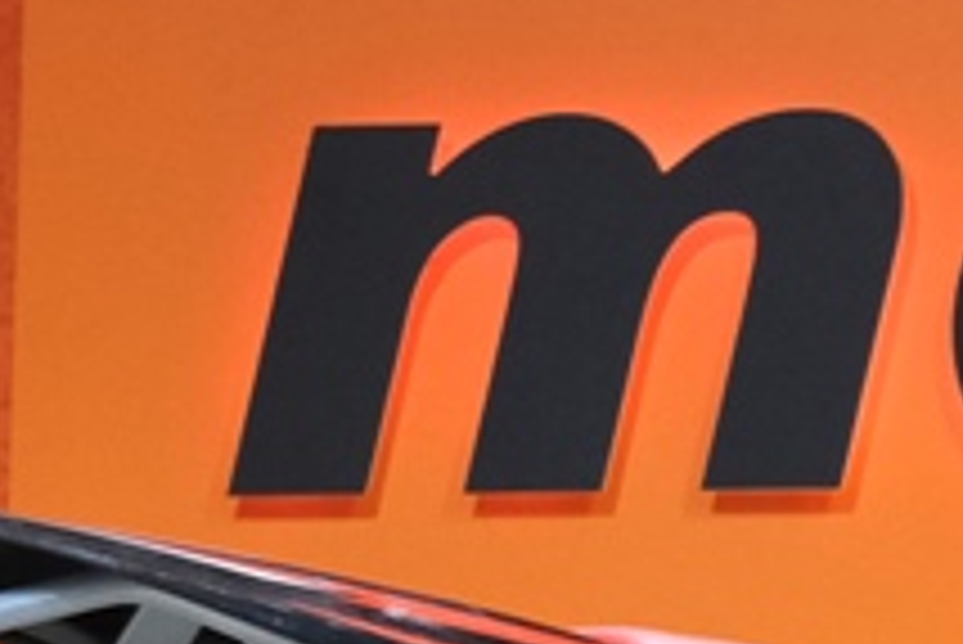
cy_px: 1182
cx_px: 1472
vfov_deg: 3.7
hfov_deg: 5.6
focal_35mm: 366
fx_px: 9797
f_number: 4
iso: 1600
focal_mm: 32.5
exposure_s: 1/100
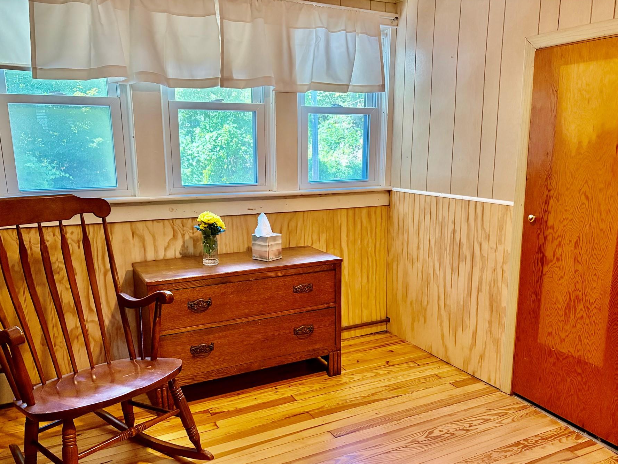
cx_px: 328
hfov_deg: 59.9
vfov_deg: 46.7
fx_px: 536
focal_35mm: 30
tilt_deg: -12.5
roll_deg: +0.8
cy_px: 265
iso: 320
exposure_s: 1/60
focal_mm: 5.96
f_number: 1.6
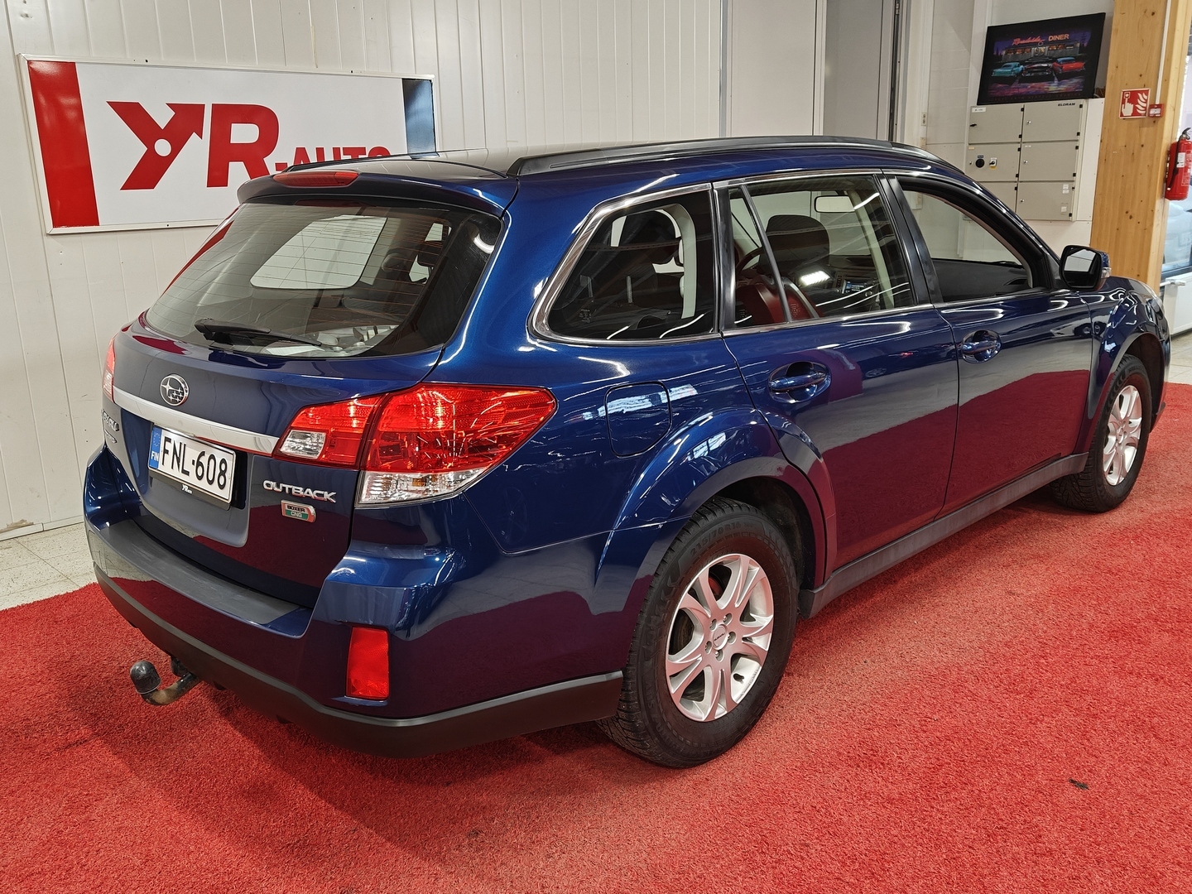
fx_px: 1067
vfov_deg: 45.4
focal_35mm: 31
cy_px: 447
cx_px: 596
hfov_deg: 58.4
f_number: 1.8
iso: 100
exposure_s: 1/61
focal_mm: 5.59
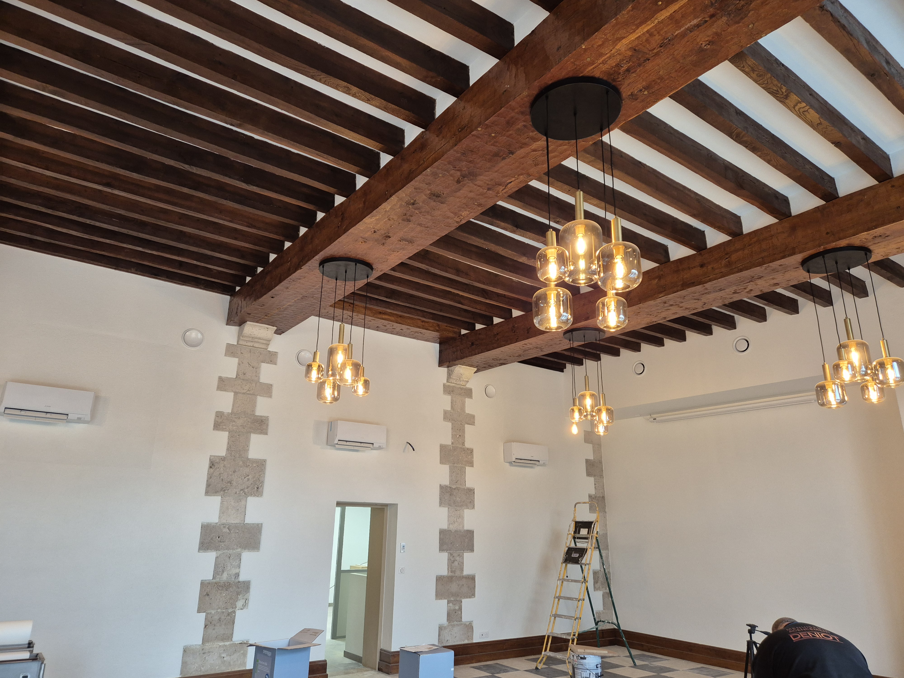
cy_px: 339
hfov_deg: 73.9
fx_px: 601
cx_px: 452
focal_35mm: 23
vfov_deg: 58.9
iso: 250
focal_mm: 5.4
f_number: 1.8
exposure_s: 1/100
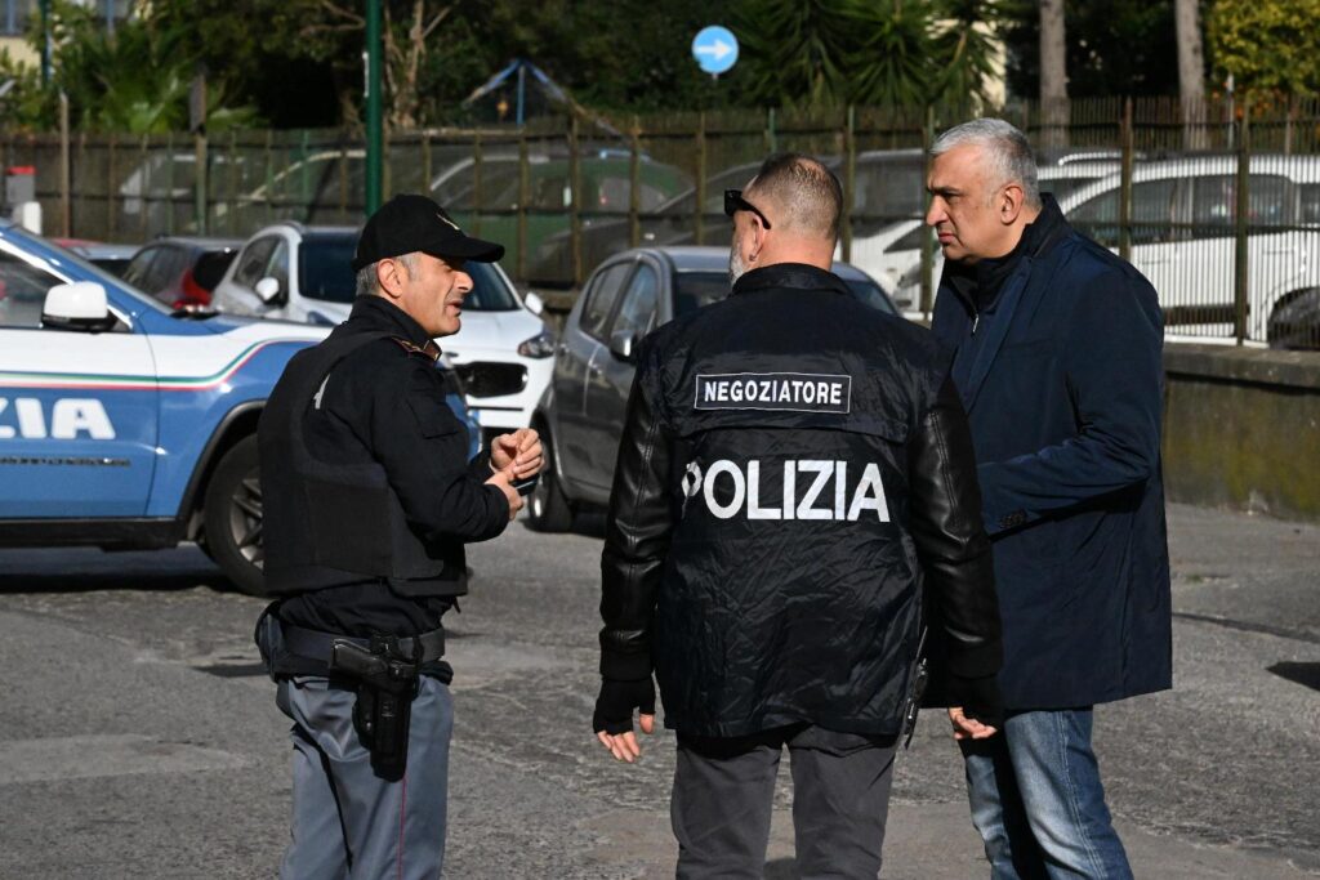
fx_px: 6050
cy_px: 440
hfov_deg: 12.5
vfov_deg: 8.3
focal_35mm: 165
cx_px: 660
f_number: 14
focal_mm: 165
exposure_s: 1/13000
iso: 10000
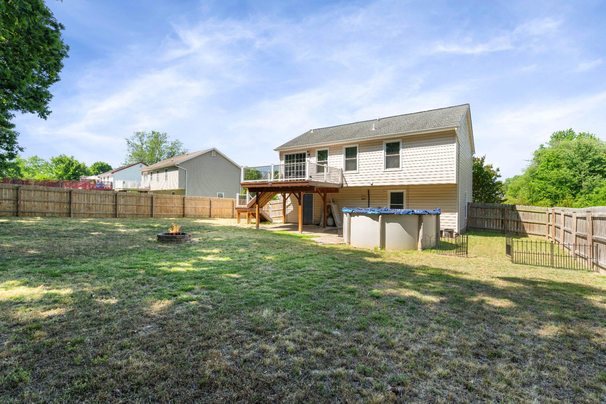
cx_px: 303
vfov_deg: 70.4
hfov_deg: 93.3
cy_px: 202
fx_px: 286
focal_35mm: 17
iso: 500
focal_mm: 17
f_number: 9
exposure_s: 1/50
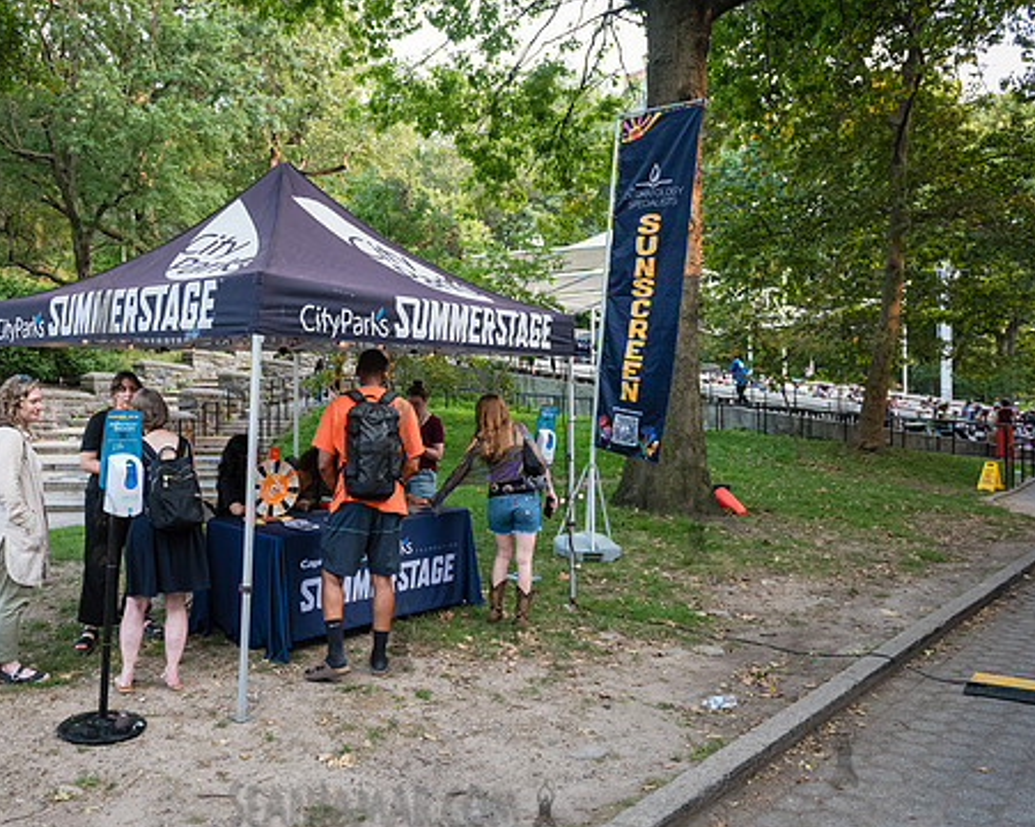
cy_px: 415
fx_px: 888
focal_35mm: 29
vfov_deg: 49.9
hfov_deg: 59.8
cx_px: 399
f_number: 4
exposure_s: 1/400
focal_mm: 24
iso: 2000
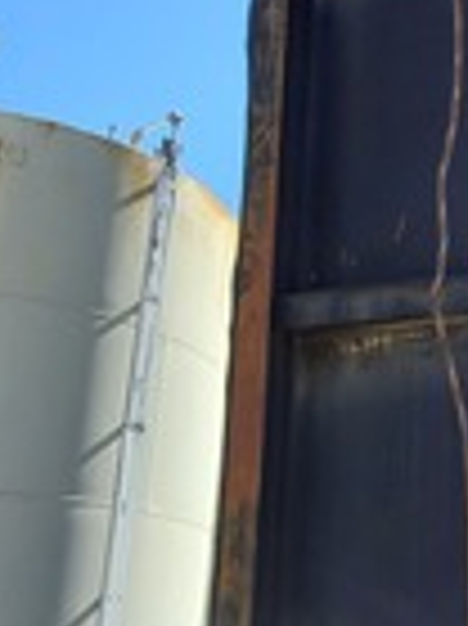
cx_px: 598
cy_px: 421
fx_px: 903
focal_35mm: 50
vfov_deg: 37.8
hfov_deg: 25.3
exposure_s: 1/669
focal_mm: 1.8
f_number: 2.2
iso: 50
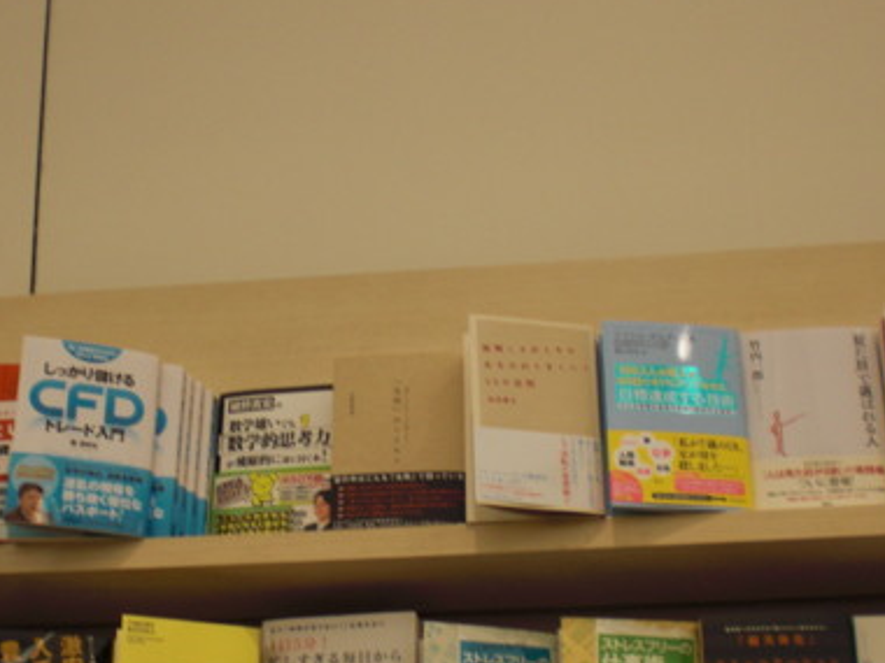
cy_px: 435
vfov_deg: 24.3
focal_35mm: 60
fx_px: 1534
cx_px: 419
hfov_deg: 32.2
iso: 100
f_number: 3.1
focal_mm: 6.3
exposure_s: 1/60
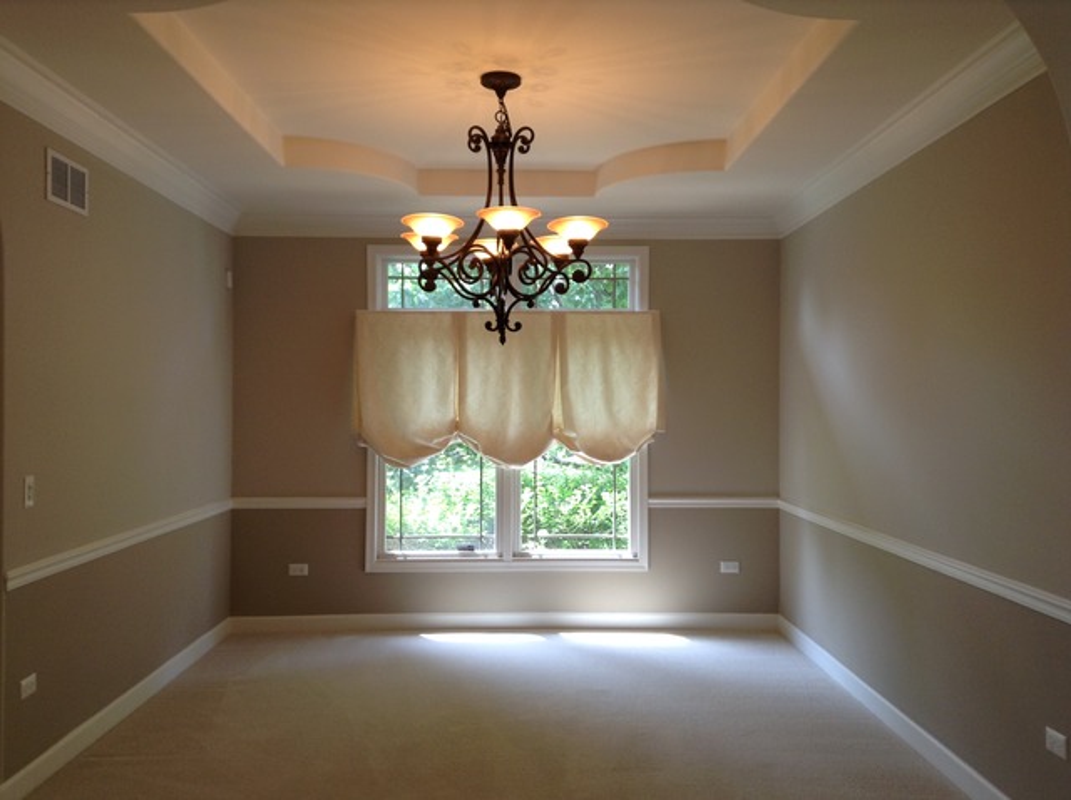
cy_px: 400
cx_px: 536
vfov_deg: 42.8
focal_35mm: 33
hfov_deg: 55.4
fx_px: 1019
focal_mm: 3.3
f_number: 2.4
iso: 25
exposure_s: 1/30
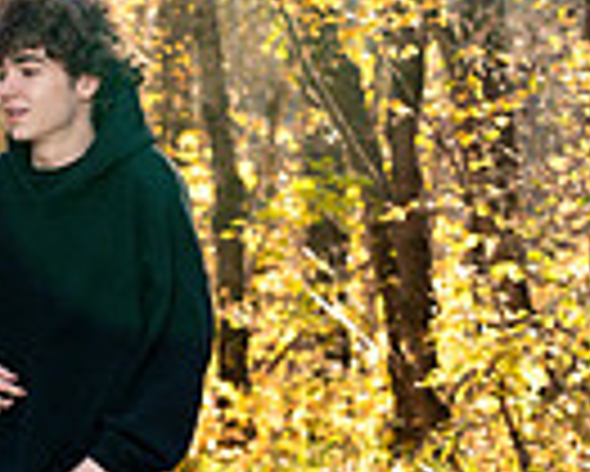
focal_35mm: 208
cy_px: 483
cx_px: -171
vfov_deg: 7.4
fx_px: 3635
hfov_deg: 9.1
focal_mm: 50
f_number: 3.5
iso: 400
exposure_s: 1/160
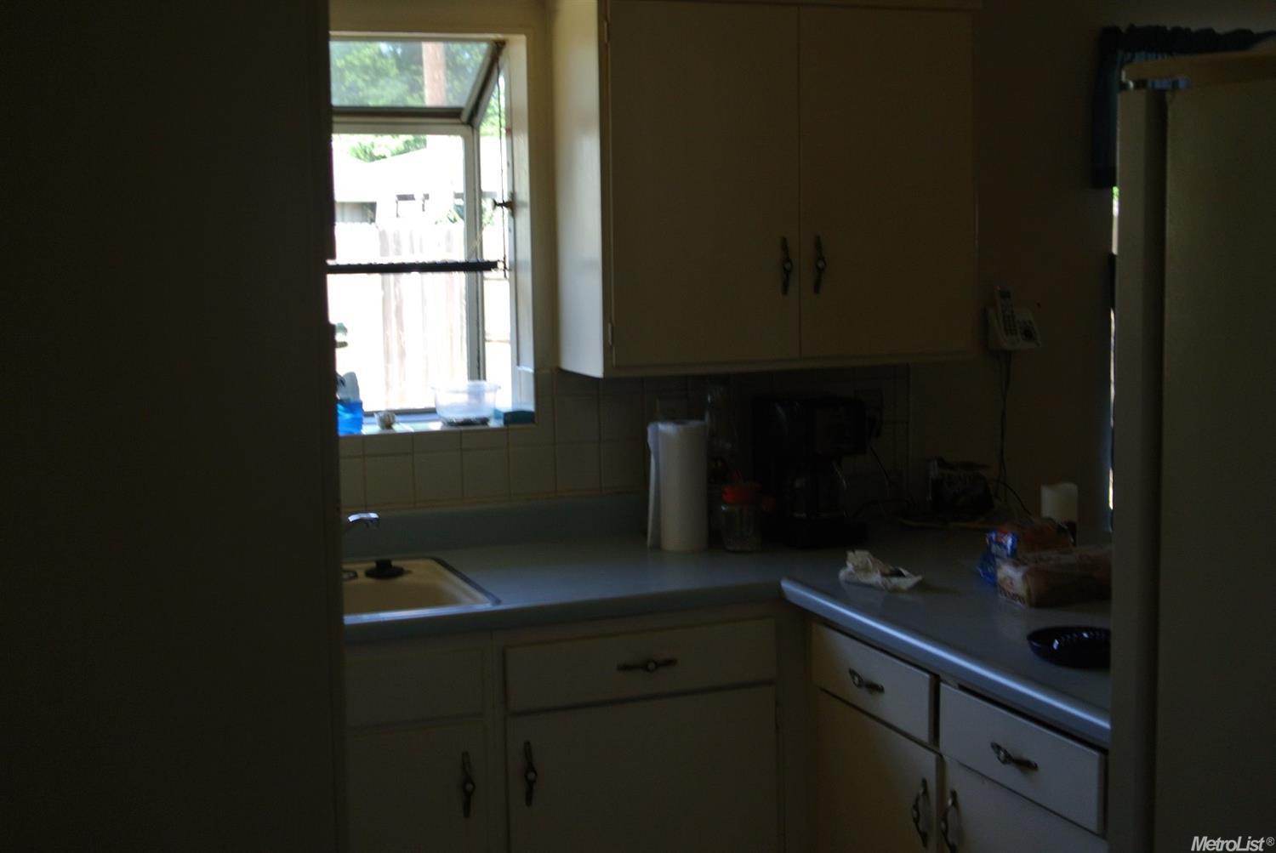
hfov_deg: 40.3
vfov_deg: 27.6
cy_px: 426
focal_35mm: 49
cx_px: 638
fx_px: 1738
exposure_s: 1/80
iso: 200
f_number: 4.5
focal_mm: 18.2
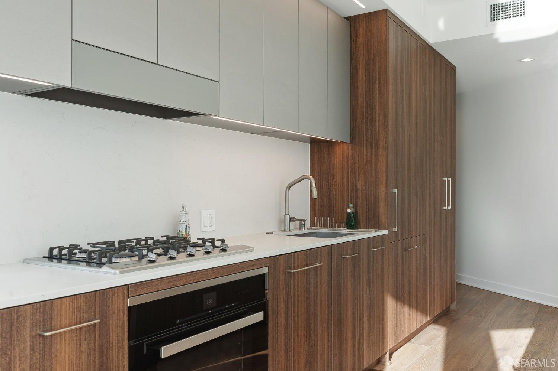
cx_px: 279
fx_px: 465
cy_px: 186
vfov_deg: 43.6
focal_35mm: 30
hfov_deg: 61.9
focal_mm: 30
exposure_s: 1/80
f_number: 8
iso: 320
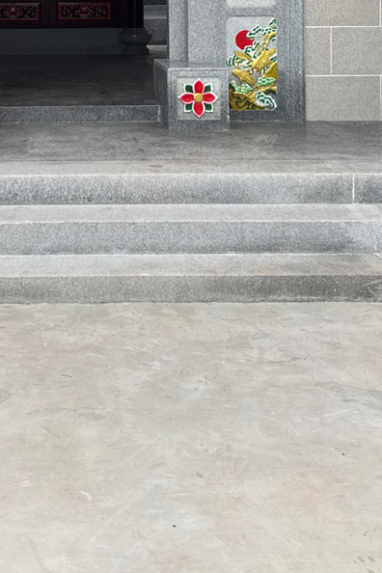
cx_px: 30
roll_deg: -1.1
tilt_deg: +0.7
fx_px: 1003
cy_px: -14
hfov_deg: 21.1
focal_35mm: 63
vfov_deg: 29.6
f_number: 1.78
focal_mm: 6.76
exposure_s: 1/2703
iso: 80
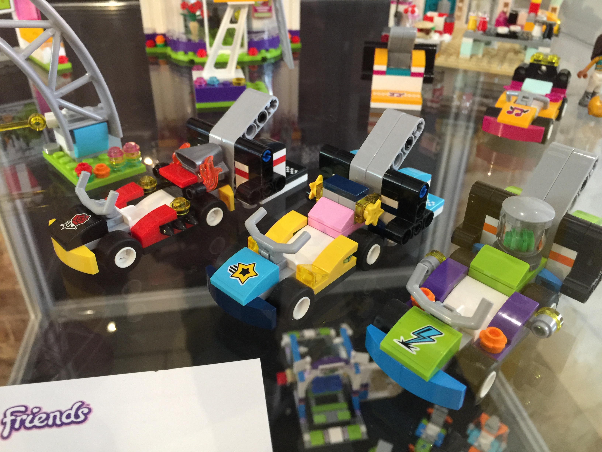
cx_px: 301
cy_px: 226
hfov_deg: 61.7
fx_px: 504
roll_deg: -1.1
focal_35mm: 29
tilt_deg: -33.6
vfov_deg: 48.2
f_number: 2.2
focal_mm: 4.15
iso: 125
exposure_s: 1/10
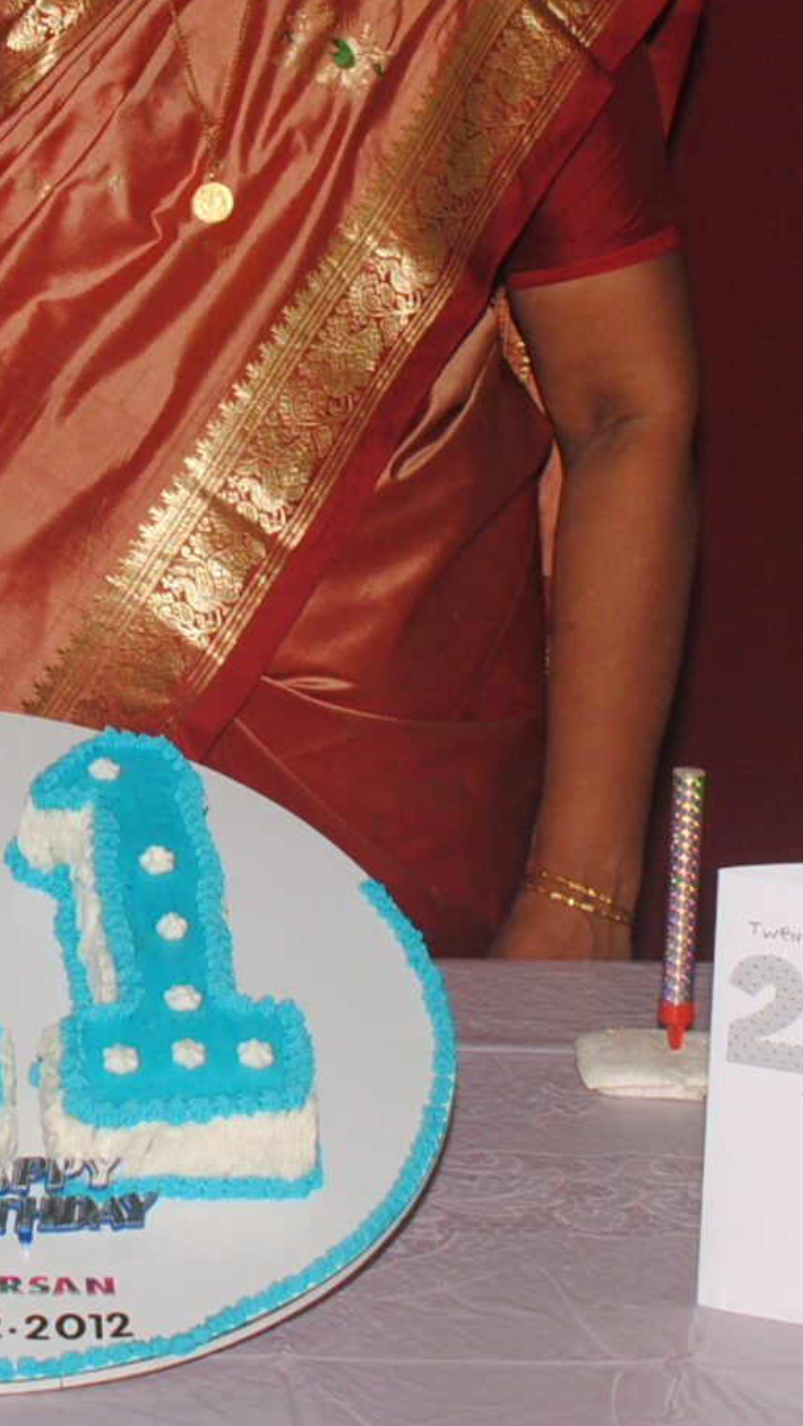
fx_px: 4047
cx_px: -259
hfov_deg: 11.0
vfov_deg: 19.7
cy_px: 197
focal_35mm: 107
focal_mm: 24
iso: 200
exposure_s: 1/80
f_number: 8
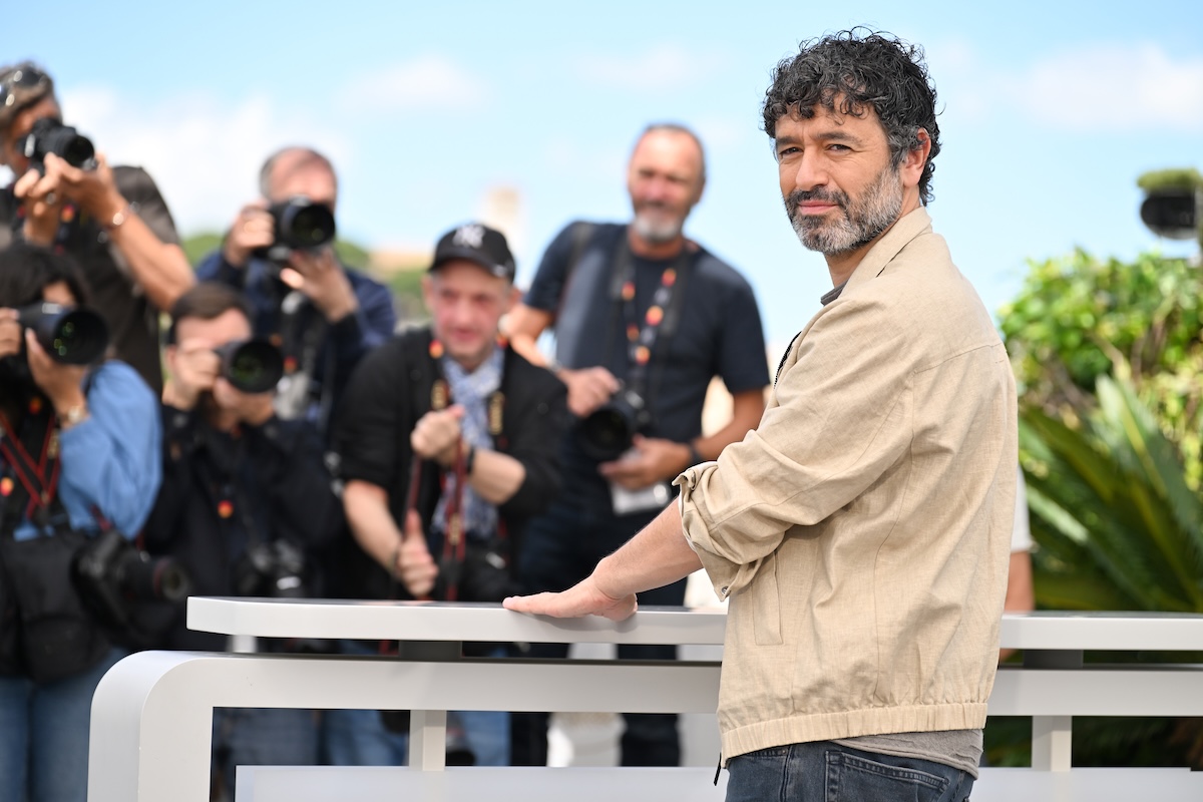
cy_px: 401
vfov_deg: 11.5
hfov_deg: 17.2
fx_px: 3976
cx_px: 602
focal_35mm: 119
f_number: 3.5
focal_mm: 119
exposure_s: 1/1000
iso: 160
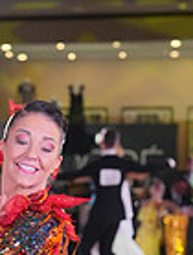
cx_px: -71
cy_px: 345
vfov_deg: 7.7
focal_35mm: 252
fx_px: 1865
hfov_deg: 5.9
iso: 2000
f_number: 4
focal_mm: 63
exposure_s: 1/400
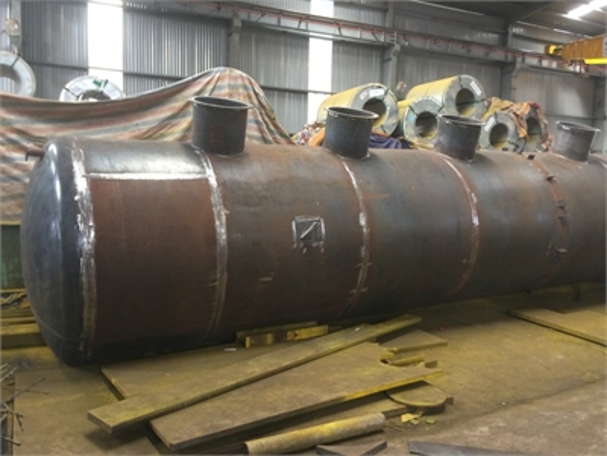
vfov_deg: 48.2
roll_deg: -1.0
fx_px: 509
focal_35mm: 29
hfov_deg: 61.7
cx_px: 304
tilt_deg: -5.5
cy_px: 228
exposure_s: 1/33
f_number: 2.2
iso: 125
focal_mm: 4.15
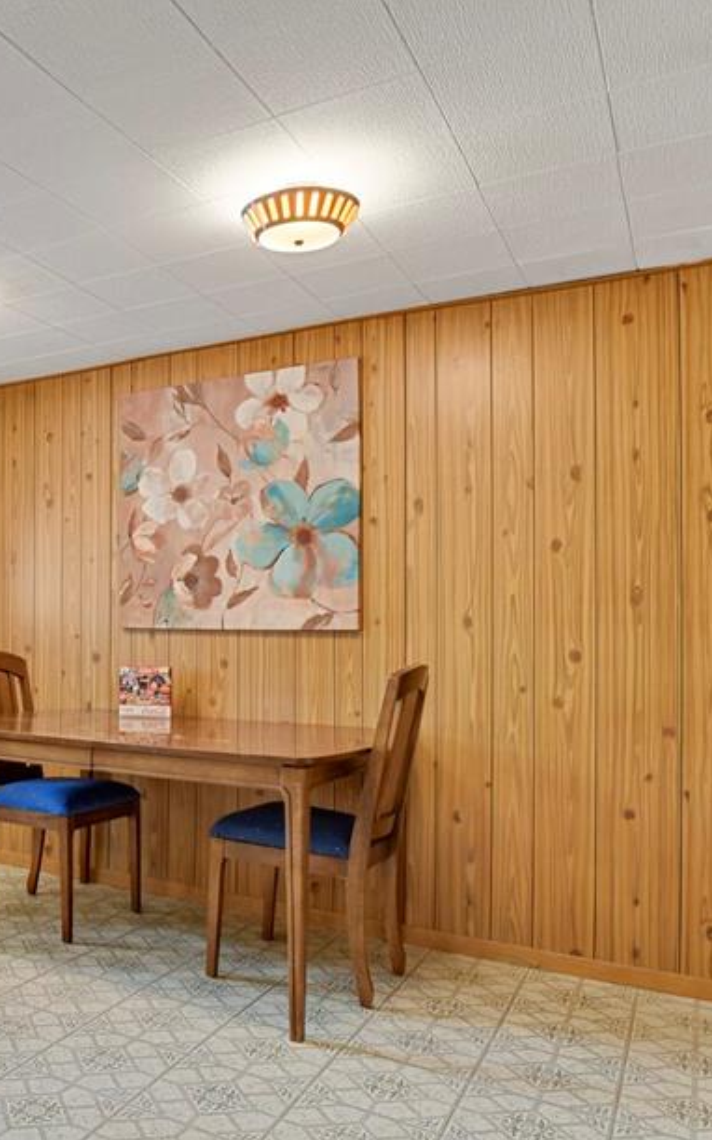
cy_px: 618
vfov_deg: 64.6
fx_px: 901
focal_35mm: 29
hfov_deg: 38.4
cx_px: 6
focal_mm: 17
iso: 12800
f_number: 8
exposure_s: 1/15
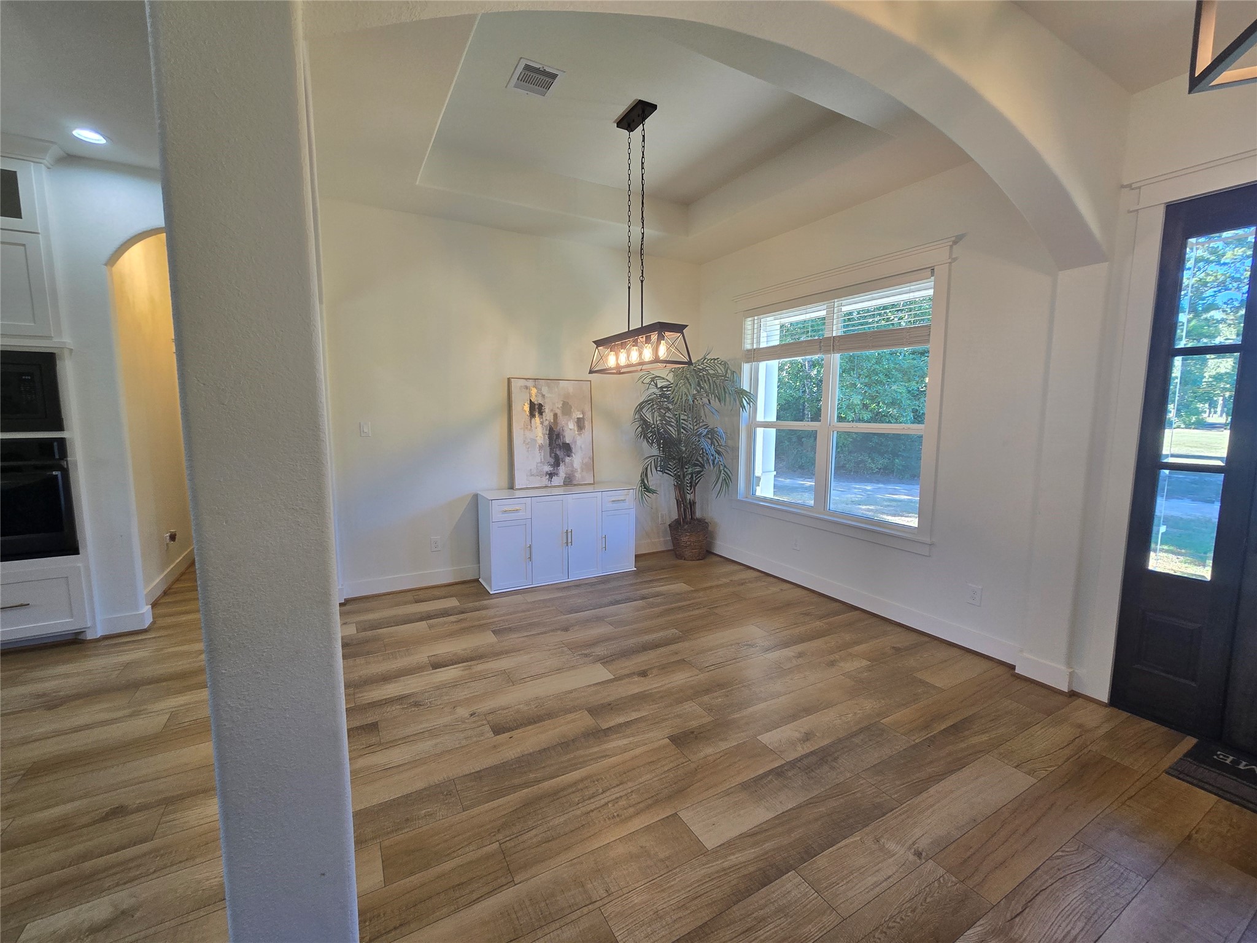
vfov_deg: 89.9
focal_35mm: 13
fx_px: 472
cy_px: 472
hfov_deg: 106.2
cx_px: 628
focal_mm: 2.2
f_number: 2.2
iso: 80
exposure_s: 1/60
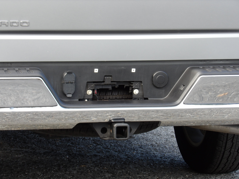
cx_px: 120
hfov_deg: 10.0
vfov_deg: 7.5
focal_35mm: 198
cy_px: 90
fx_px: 1367
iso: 129
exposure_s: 1/100
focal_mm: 35.6
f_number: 4.5
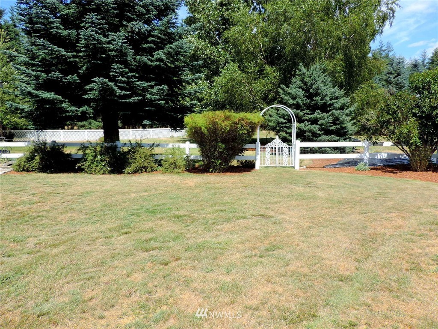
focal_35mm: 24
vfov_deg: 56.8
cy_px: 164
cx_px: 219
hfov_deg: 71.6
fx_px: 304
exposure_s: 1/800
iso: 80
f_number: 3
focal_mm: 4.3
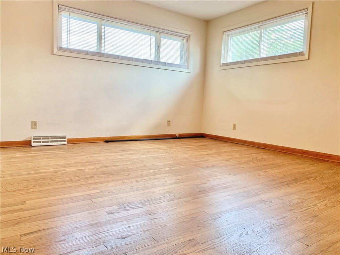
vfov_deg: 53.1
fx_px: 255
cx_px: 170
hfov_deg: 67.3
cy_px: 128
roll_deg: -2.8
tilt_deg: -3.5
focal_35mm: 26
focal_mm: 4.25
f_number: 1.8
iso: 64
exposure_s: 1/60
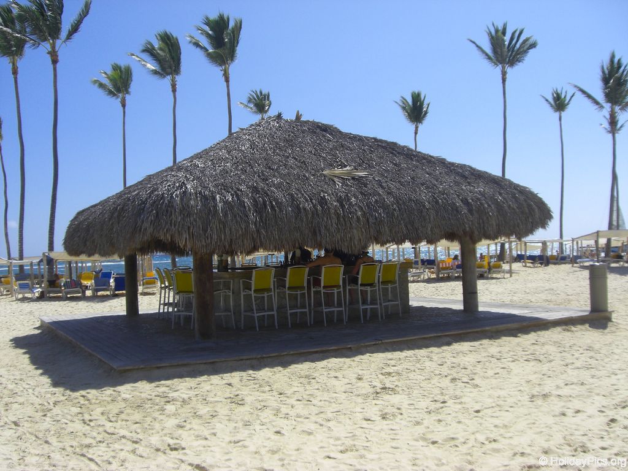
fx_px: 689
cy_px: 236
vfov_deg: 37.7
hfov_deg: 49.0
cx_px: 314
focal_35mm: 38
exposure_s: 1/250
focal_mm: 6.2
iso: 64
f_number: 8
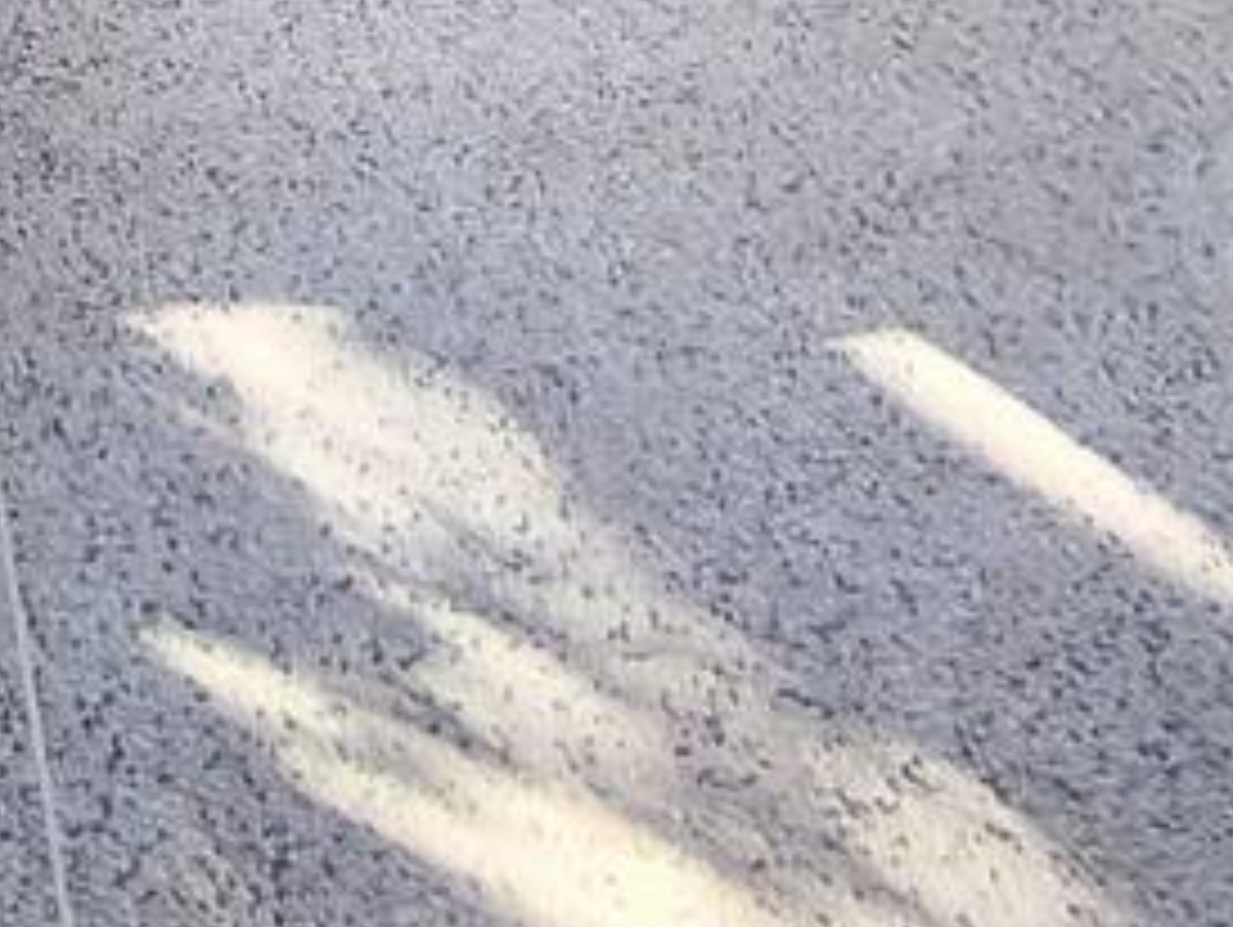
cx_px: -90
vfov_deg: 12.5
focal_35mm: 84
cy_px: -1467
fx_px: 2995
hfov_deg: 22.1
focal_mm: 1.65
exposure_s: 1/133
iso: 50
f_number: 2.2
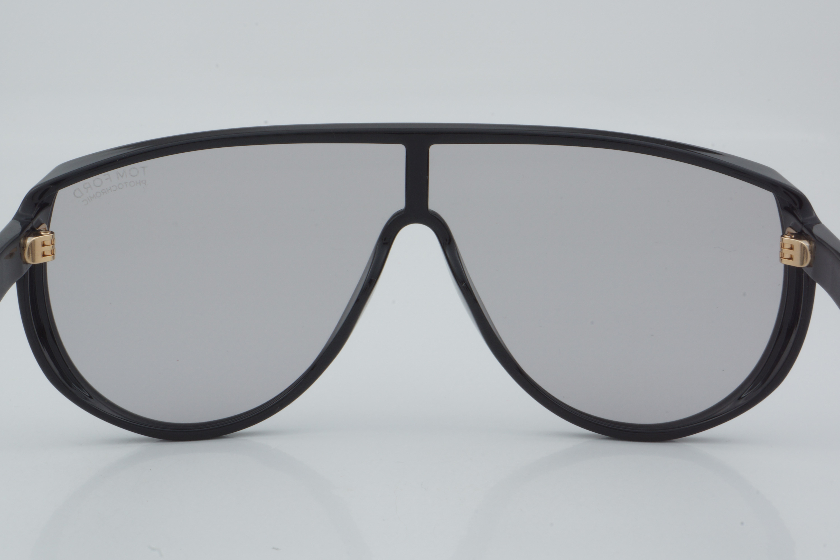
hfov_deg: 27.0
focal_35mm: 75
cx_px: 420
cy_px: 280
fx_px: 1750
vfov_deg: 18.2
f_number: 29
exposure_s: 1/4
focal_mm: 50
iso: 100
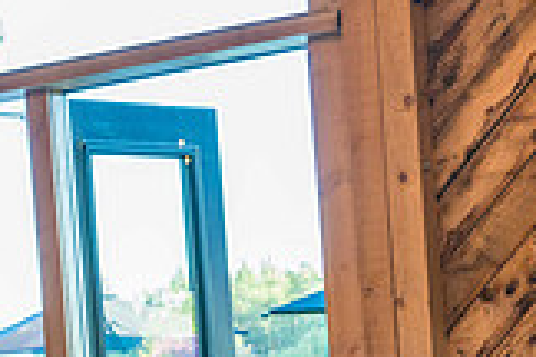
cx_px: -56
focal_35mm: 125
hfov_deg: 15.9
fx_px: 1861
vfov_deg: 10.6
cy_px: 544
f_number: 2.8
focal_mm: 35
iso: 1000
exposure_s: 1/320
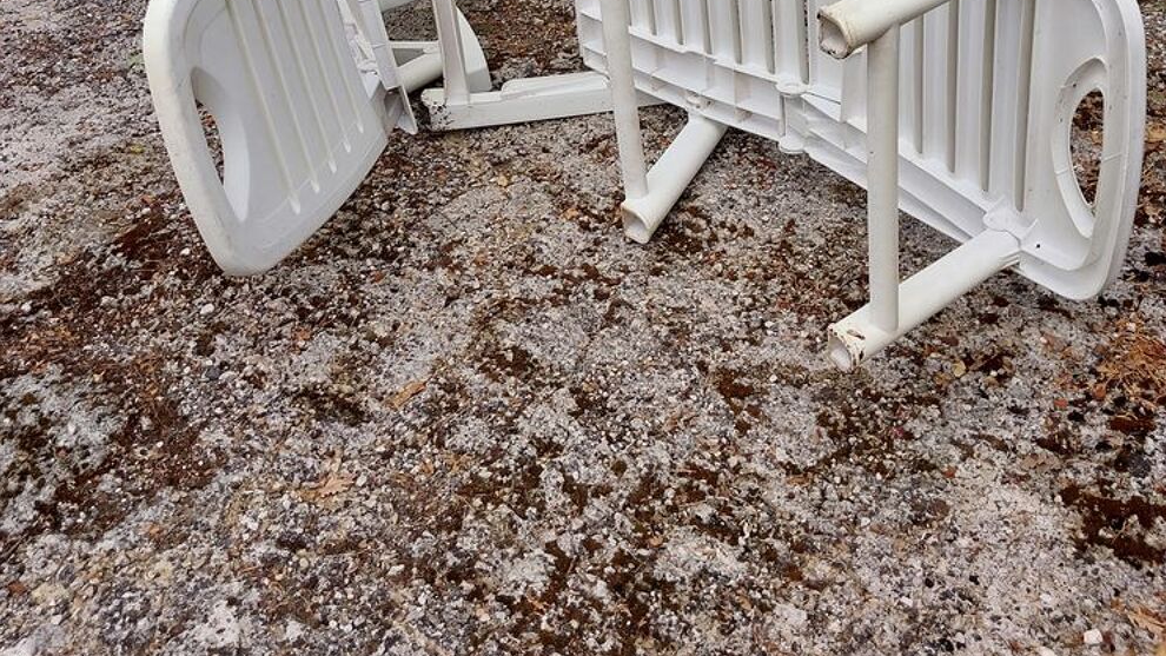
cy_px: 70
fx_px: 1360
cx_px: 588
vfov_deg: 26.3
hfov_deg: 46.4
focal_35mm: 44
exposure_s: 1/444
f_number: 1.8
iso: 20
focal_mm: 4.6
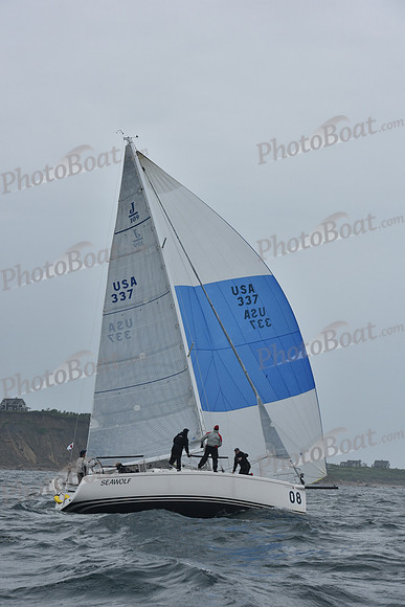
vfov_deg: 20.4
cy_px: 304
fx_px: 1686
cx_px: 202
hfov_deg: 13.7
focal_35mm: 100
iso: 320
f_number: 8
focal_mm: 100
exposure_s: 1/1000
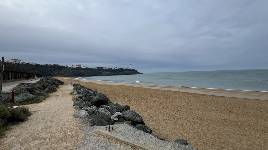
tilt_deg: +3.9
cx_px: 134
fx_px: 107
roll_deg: +1.9
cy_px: 64
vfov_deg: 70.1
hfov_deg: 103.0
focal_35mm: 15
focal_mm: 1.57
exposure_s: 1/978
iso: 32
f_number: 1.8
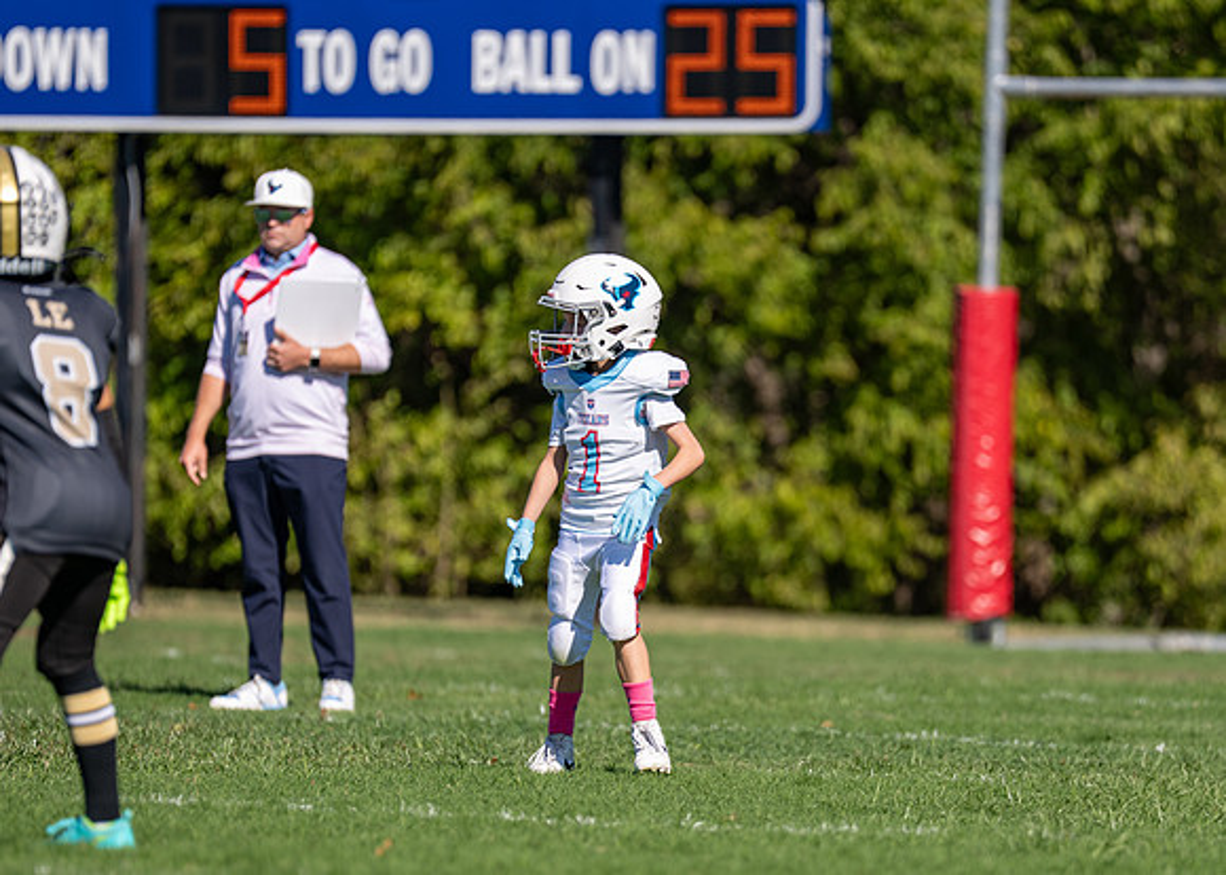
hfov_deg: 6.6
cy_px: 556
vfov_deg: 4.7
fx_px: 10623
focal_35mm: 305
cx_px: 710
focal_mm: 200
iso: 100
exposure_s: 1/2500
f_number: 2.8
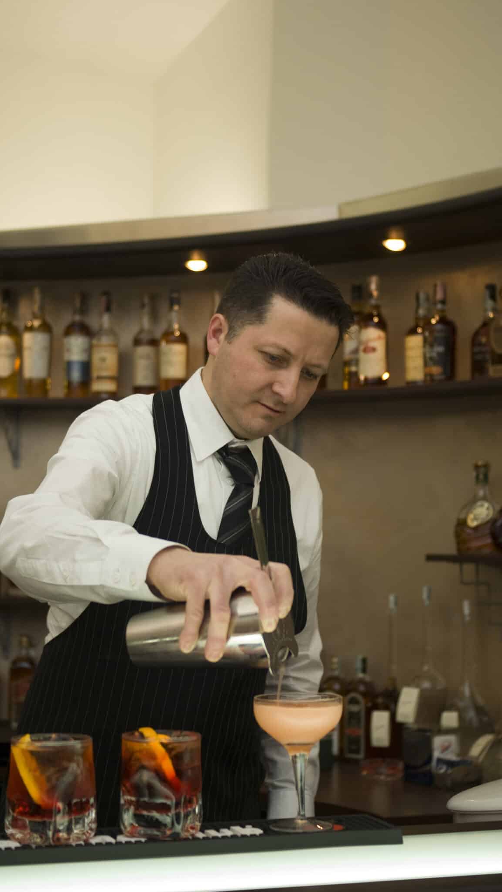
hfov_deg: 19.1
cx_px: 257
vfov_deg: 33.3
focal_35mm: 63
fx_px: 1491
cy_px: 446
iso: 200
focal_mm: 40
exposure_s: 1/60
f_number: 3.5
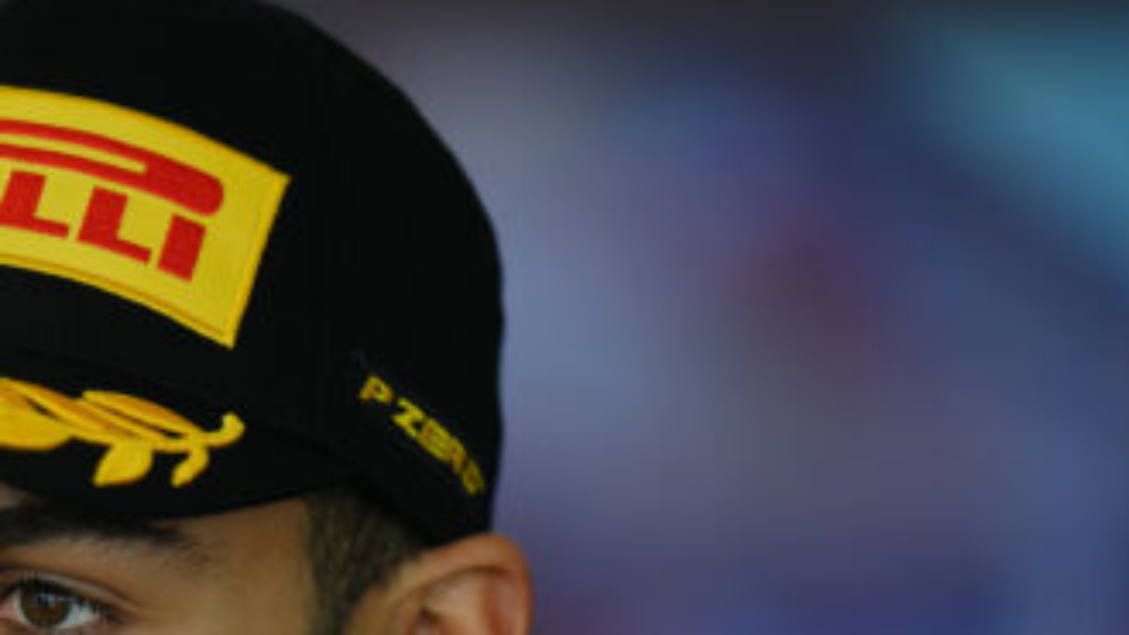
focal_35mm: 434
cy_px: 851
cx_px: -86
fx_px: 12991
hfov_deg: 5.0
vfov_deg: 2.8
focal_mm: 182
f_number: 2.8
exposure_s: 1/250
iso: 160
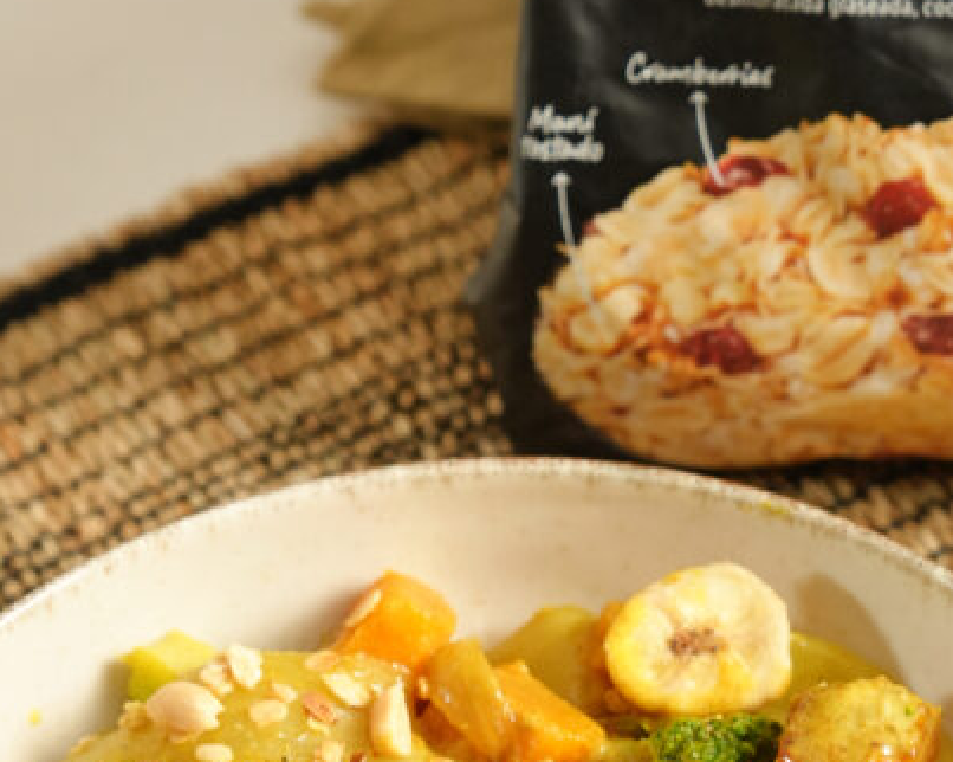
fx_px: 4172
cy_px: 646
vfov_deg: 10.4
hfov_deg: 13.0
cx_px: 614
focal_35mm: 148
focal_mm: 62
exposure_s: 1/100
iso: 1000
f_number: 4.5
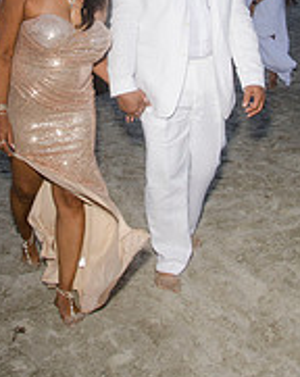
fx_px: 702
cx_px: 117
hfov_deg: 24.1
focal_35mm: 63
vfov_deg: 28.7
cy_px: 25
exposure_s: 1/125
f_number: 5.6
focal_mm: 18
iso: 200
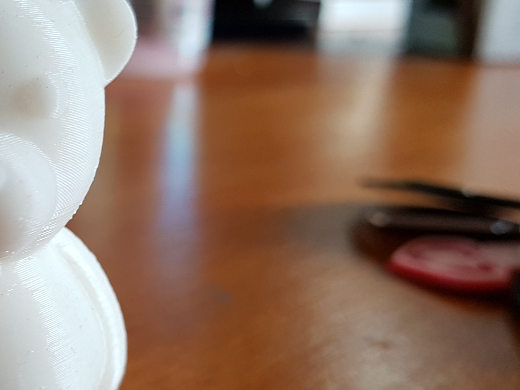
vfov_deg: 27.5
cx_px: 21
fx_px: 796
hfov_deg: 33.6
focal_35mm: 53
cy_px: 225
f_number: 1.7
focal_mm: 4.2
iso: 160
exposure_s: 1/46
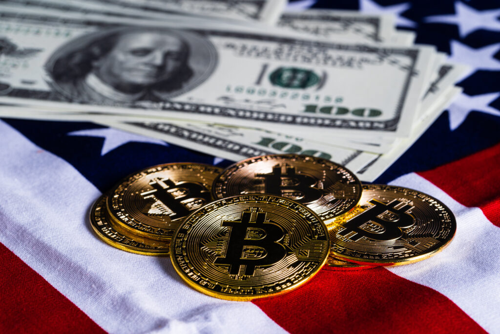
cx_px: 250
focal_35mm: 90
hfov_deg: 22.6
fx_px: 1250
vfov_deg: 15.2
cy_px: 167
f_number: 11
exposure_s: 1.3
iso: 100
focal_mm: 90
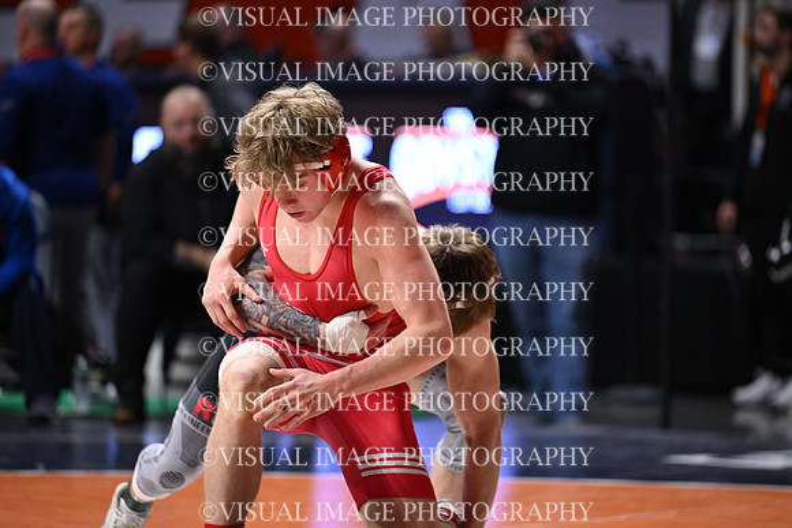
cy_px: 264
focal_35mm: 200
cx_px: 396
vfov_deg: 6.9
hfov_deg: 10.3
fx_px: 4401
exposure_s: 1/1000
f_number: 2.8
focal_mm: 200
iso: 3200
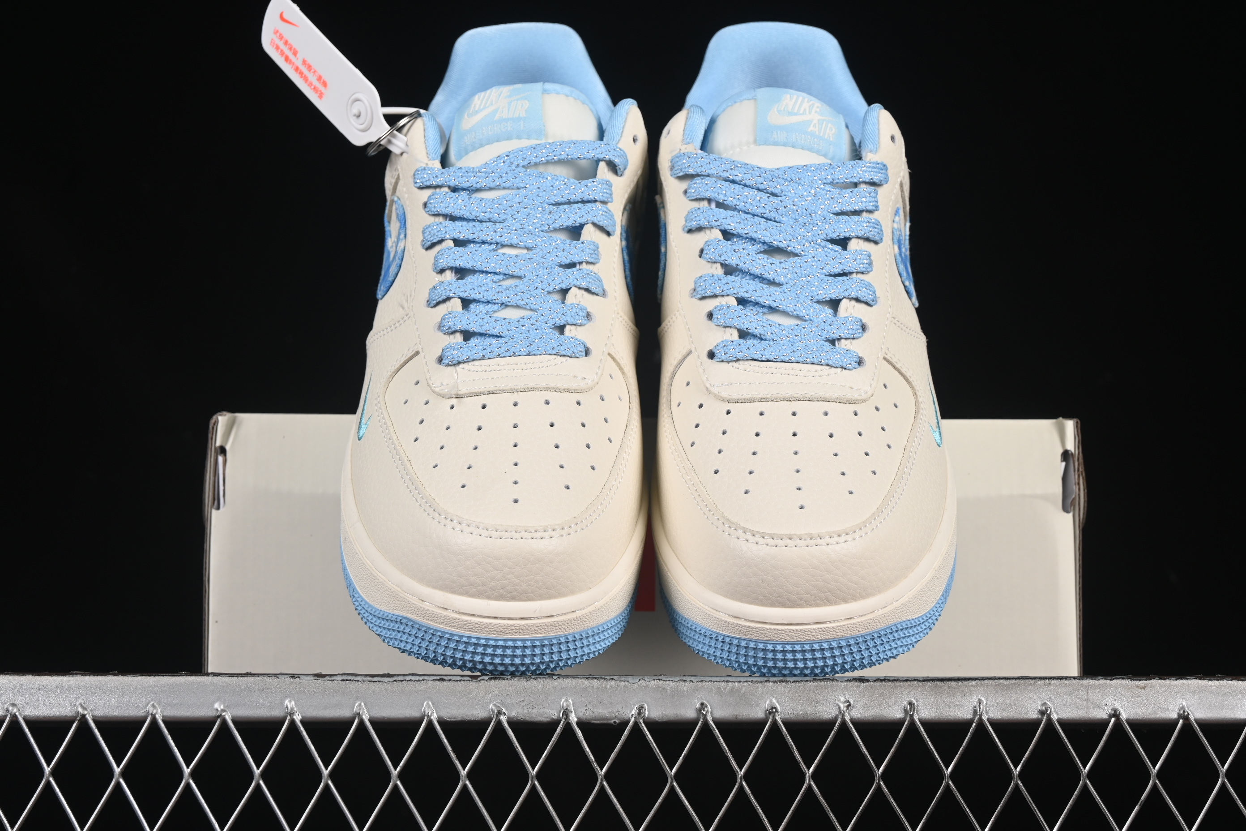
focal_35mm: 75
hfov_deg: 27.0
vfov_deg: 18.2
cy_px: 416
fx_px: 2596
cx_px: 623
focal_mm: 50
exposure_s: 1/80
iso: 160
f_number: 8
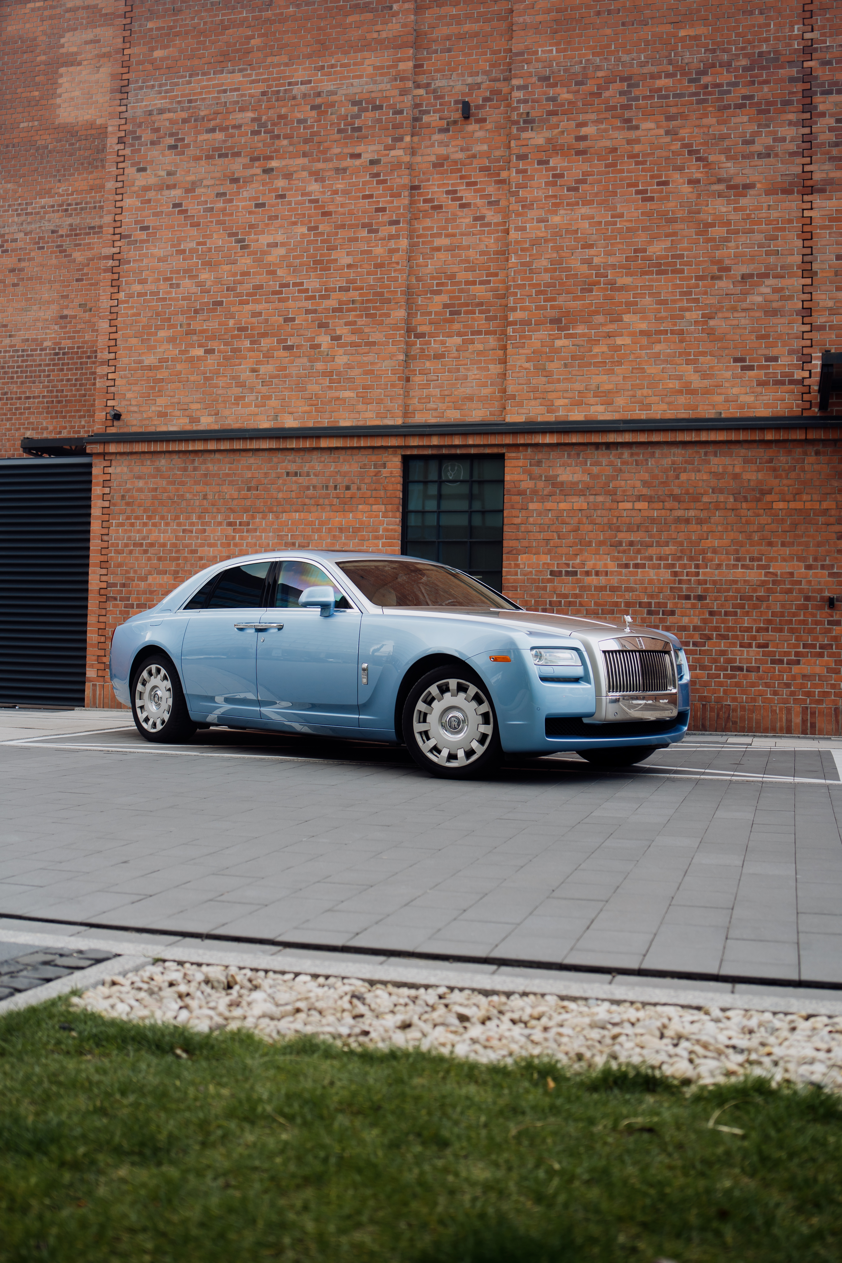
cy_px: 632
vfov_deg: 54.4
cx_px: 421
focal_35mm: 35
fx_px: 1228
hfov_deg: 37.9
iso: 160
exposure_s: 1/125
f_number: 2.5
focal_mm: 35
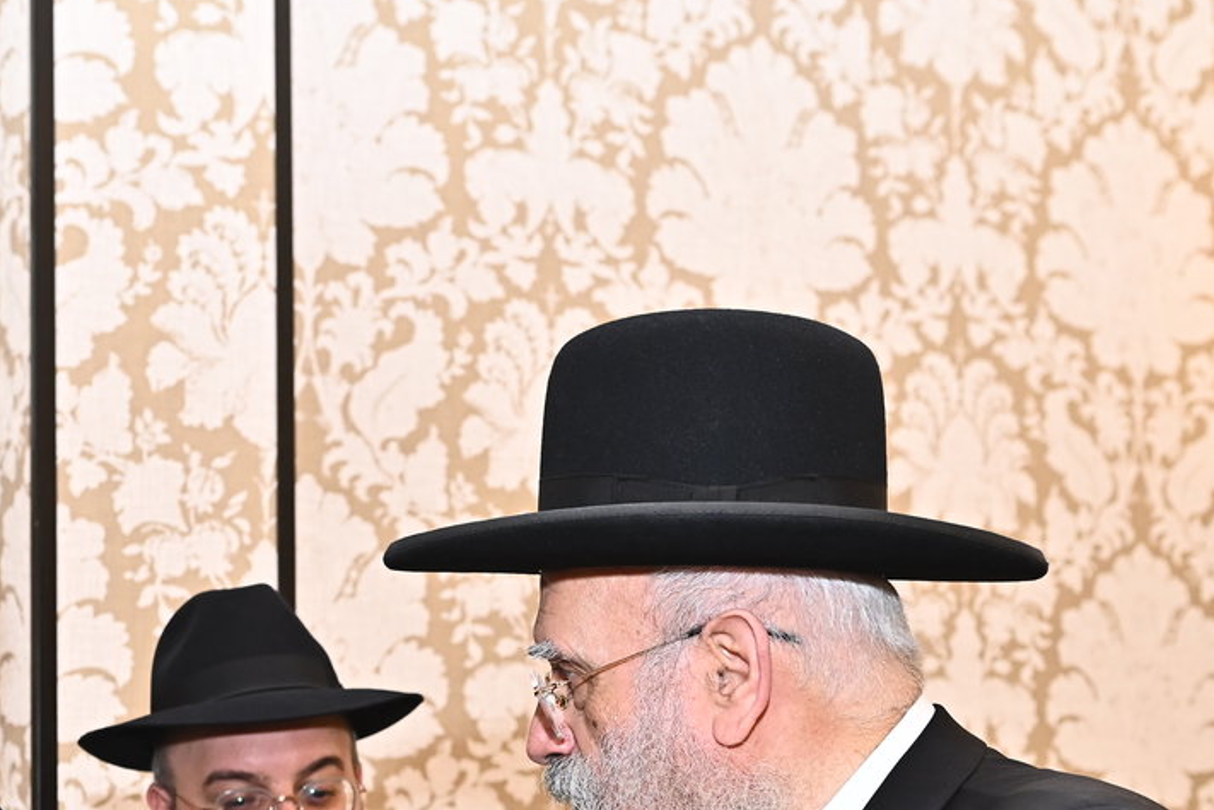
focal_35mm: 63
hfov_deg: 31.8
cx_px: 456
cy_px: 773
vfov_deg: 21.0
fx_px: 2124
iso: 1250
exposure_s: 1/200
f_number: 4
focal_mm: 32
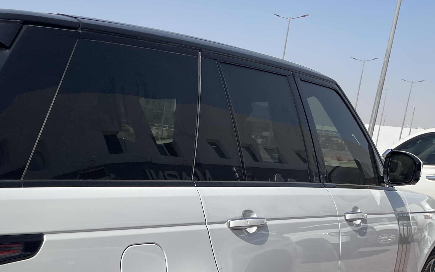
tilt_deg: -12.6
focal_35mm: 56
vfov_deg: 22.0
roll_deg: -6.8
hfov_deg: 35.3
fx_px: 664
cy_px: 296
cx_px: 97
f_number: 1.6
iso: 32
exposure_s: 1/6135
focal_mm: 4.2
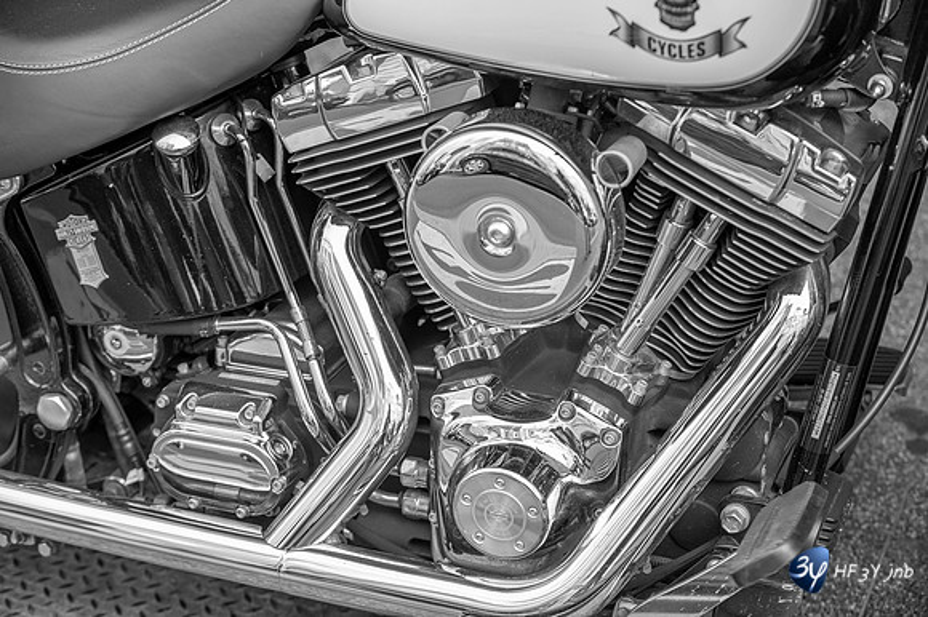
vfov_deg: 19.4
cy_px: 308
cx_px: 464
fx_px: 1803
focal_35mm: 70
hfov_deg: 28.9
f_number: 4
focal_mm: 70
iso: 200
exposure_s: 1/60
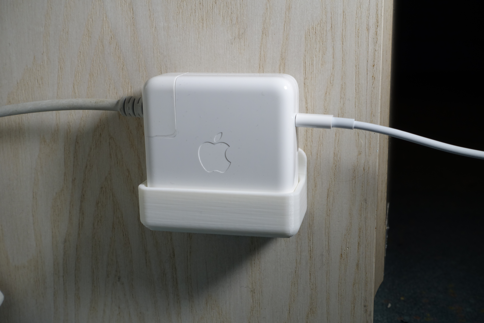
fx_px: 645
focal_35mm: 48
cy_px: 162
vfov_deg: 28.1
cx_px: 242
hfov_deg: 41.1
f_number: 4.5
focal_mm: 17.7
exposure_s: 1/50
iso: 160
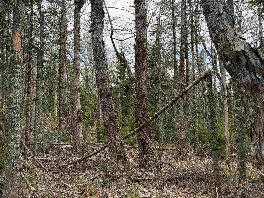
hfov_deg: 47.0
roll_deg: -1.0
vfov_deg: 36.3
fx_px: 297
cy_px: 59
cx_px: 86
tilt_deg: +10.3
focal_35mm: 39
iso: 100
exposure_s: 1/1727
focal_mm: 6.76
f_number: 1.78
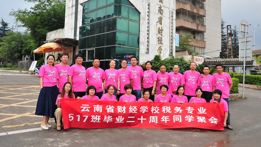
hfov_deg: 58.0
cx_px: 131
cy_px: 62
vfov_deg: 34.6
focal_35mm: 34
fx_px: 235
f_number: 13
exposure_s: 1/100
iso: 400
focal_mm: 31
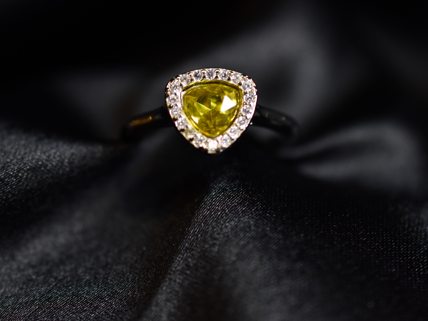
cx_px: 187
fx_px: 1138
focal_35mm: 92
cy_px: 95
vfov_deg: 16.0
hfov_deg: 21.3
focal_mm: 40
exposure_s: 1/320
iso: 800
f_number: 3.2
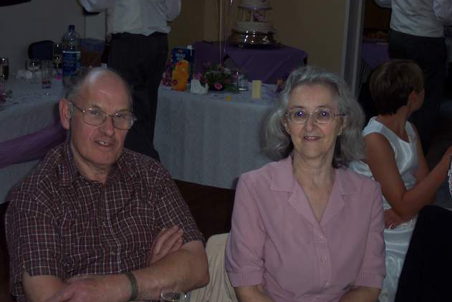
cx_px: 224
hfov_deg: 25.4
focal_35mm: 80
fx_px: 1005
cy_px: 164
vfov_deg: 17.1
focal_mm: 16
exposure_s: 1/45
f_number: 3.8
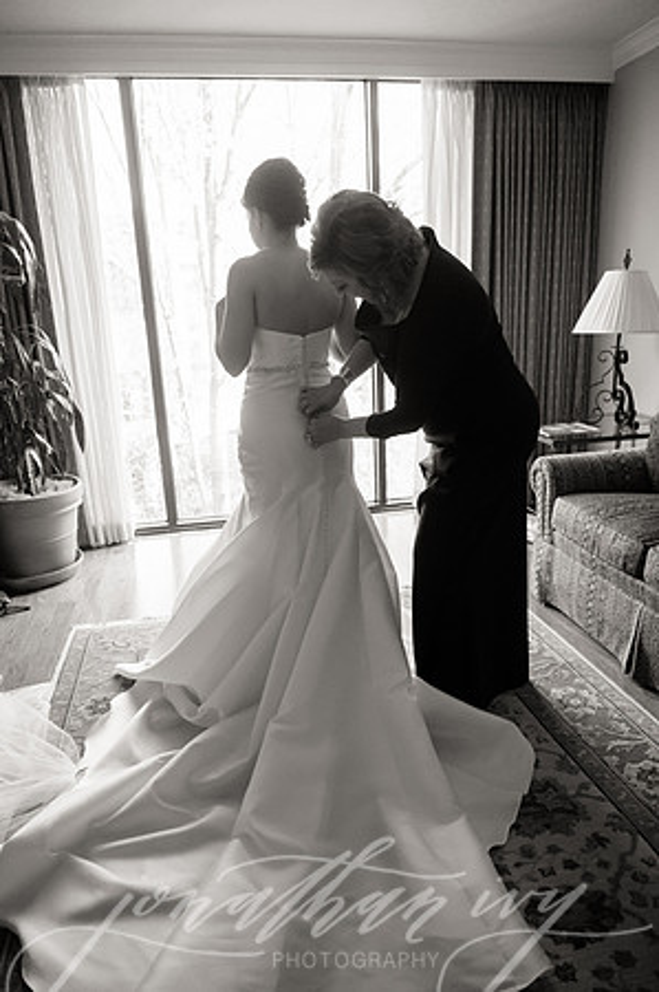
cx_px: 330
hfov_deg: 53.0
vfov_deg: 73.8
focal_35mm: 24
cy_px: 496
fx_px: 660
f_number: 2.8
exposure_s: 1/200
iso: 4000
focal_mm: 24
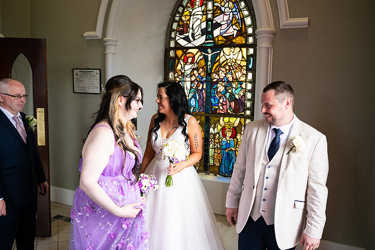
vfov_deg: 42.3
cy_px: 125
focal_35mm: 31
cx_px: 188
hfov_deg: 60.3
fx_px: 323
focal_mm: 31
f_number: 3.5
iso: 640
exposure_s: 1/160
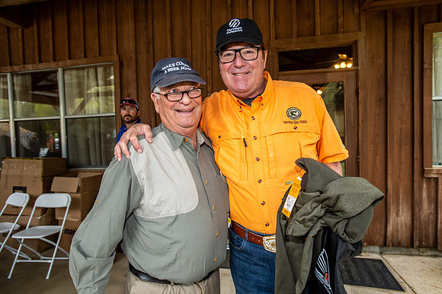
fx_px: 270
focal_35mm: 22
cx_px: 221
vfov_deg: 57.2
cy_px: 147
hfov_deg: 78.6
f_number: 5.6
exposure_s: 1/60
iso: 400
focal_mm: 22
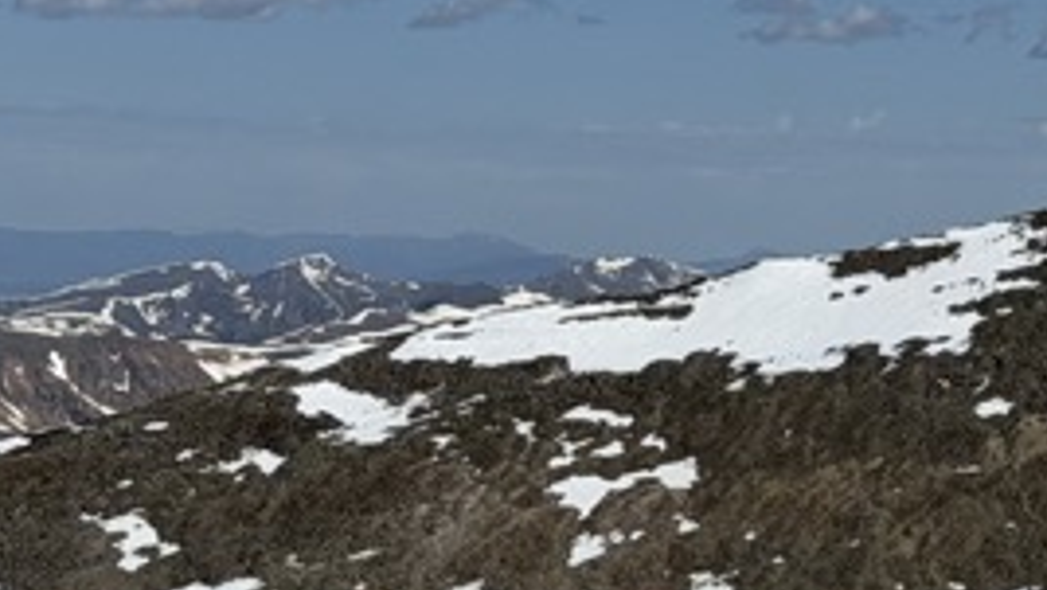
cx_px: 1141
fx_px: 5555
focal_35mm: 200
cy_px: 961
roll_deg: -0.8
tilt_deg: -8.5
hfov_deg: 10.6
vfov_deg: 6.0
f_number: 1.78
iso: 80
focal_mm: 6.76
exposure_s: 1/16129
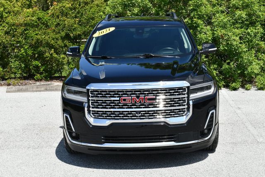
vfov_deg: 22.7
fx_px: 442
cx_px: 132
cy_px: 88
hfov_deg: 33.4
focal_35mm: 60
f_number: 8
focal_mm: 30
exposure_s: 1/250
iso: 140
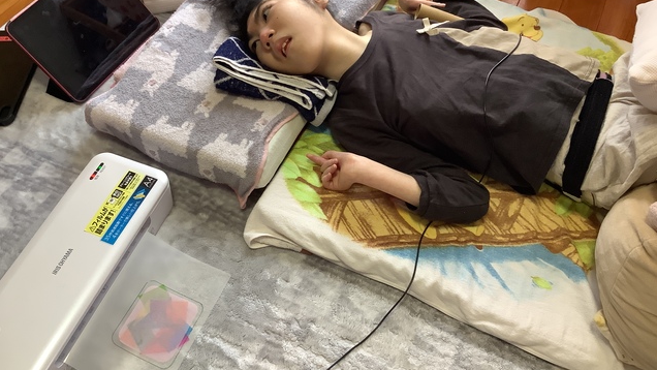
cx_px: 328
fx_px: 592
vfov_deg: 34.6
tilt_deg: -54.6
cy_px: 156
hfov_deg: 58.0
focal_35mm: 34
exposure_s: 1/60
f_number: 2.4
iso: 200
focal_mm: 3.3
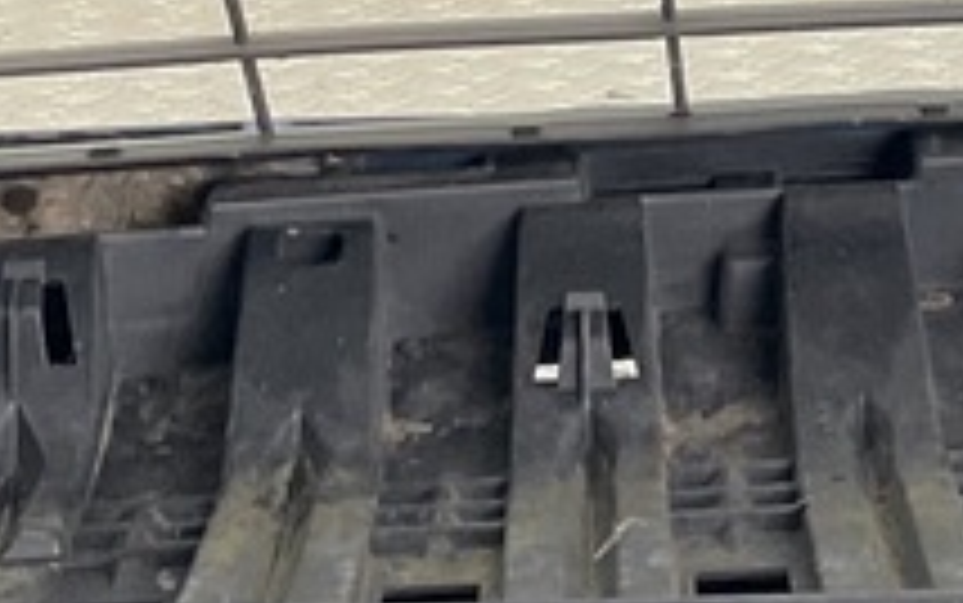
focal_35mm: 145
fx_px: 3808
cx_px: 1084
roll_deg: -1.3
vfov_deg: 8.8
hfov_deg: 14.1
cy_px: -410
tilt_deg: -6.9
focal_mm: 3
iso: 50
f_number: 1.8
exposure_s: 1/100
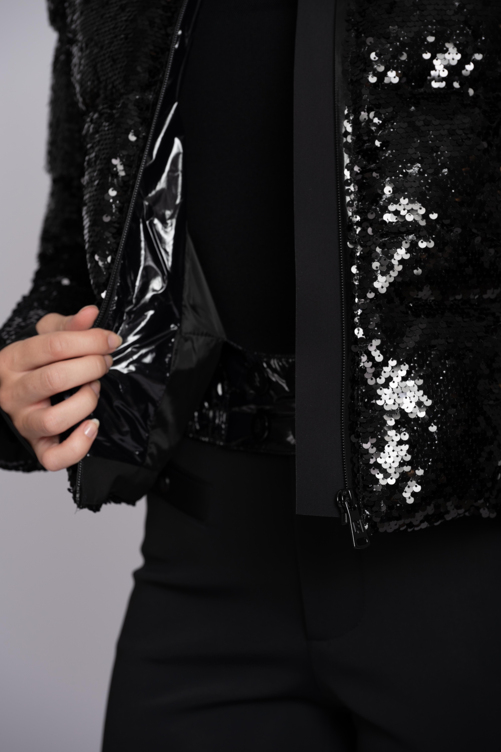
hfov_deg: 11.4
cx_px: 250
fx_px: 2505
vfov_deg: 17.1
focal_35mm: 120
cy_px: 376
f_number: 7.1
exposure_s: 1/200
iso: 125
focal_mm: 120
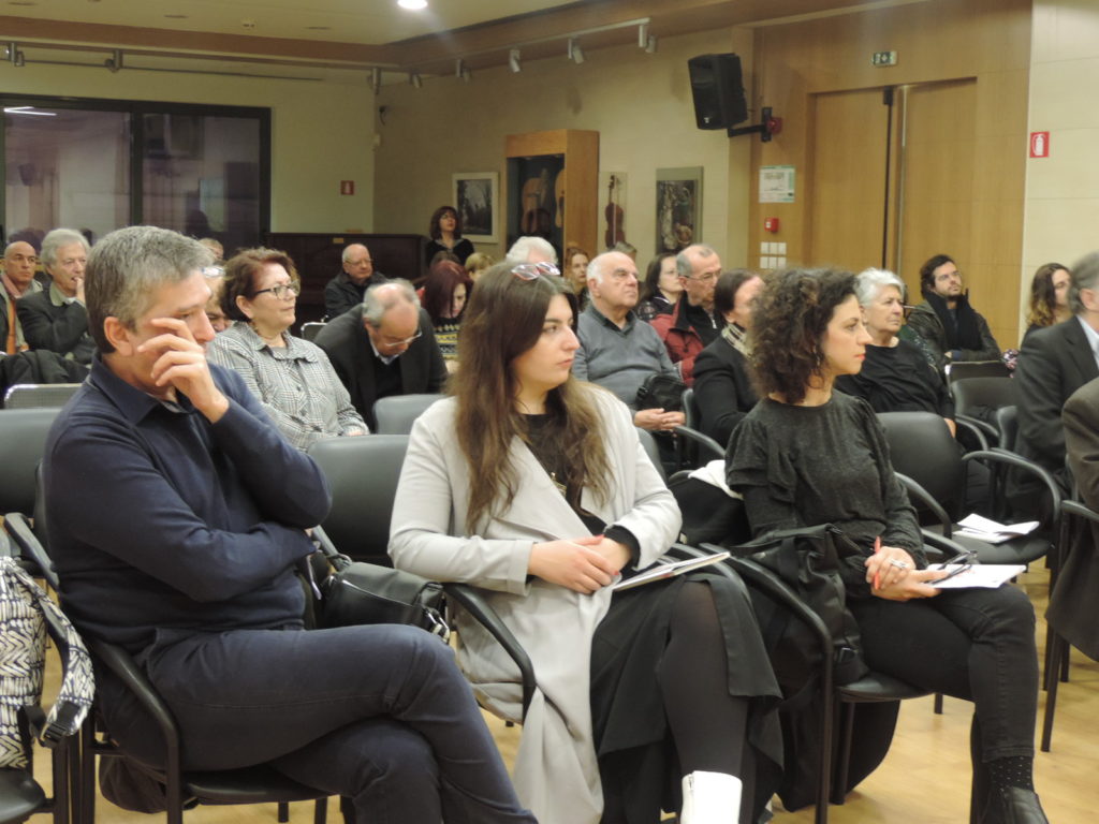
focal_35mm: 50
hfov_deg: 38.2
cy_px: 412
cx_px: 550
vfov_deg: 29.1
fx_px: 1587
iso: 450
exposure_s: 1/13
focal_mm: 8.9
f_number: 3.6
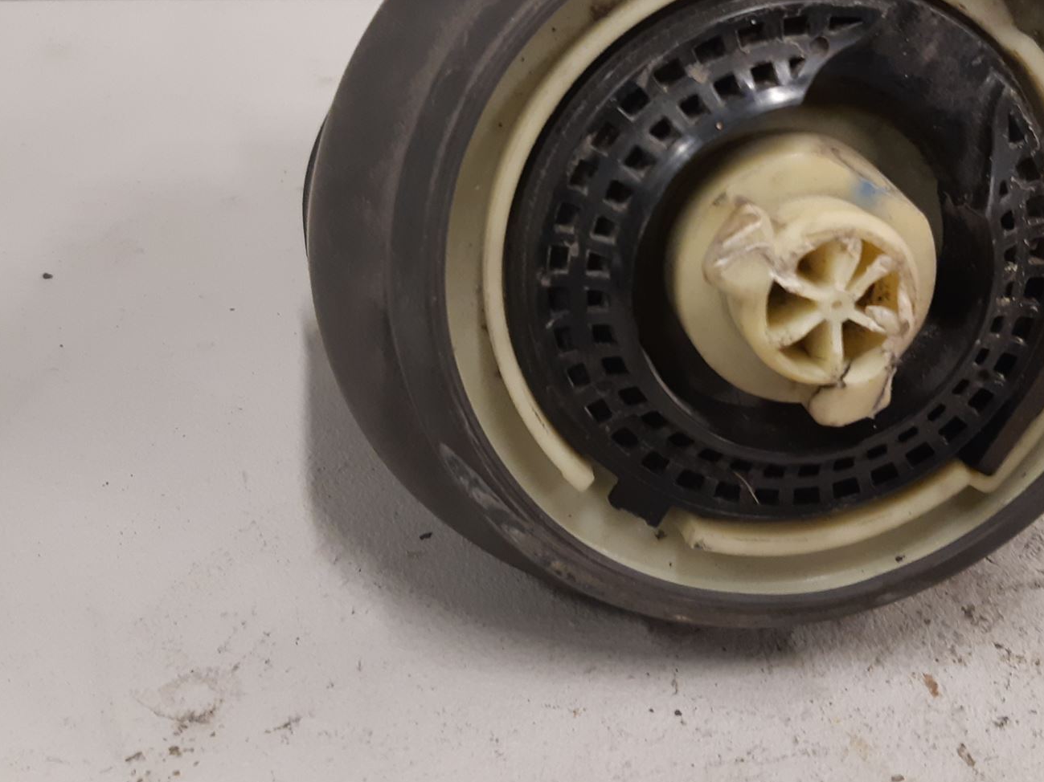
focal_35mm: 41
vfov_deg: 34.7
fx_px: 1236
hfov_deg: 45.7
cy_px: 242
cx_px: 573
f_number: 1.7
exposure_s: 1/50
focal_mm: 3.93
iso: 160
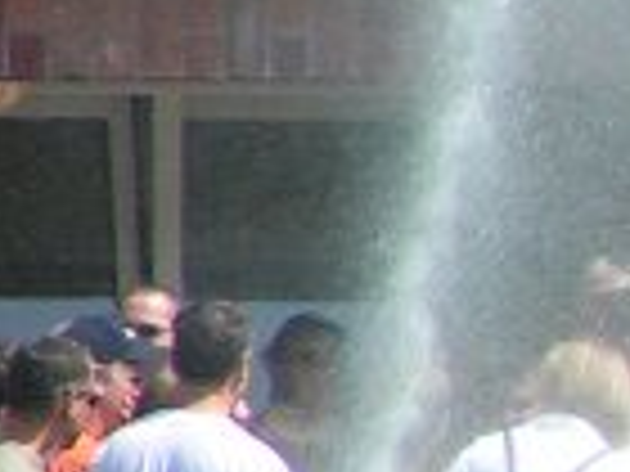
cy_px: 319
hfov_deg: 0.9
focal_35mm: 2175
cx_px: 1548
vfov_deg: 0.7
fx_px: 39584
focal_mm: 58
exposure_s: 1/500
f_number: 4.5
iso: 50
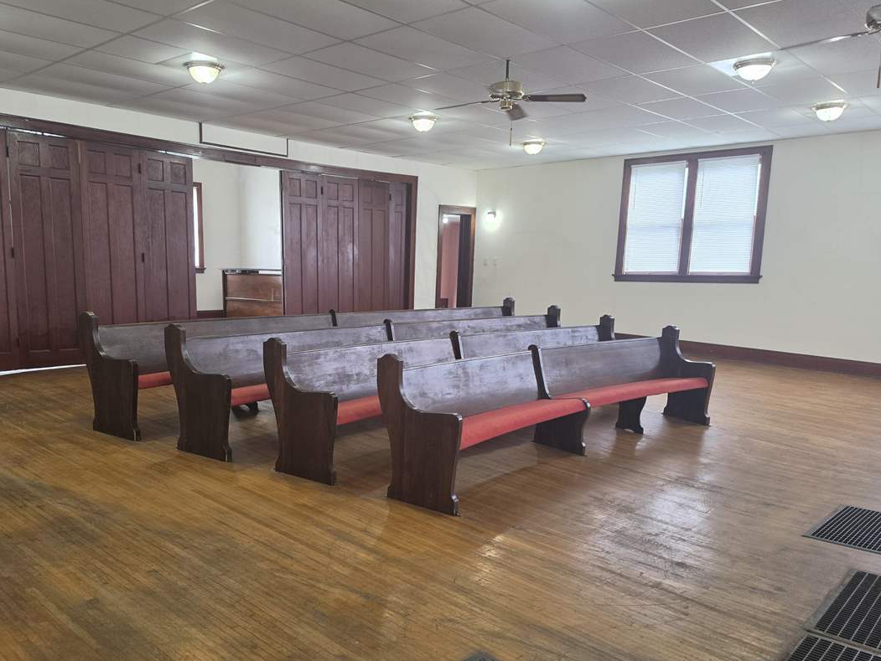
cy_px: 383
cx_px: 375
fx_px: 713
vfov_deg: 49.6
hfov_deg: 63.1
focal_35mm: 28
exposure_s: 1/120
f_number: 1.4
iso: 160
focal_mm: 6.5
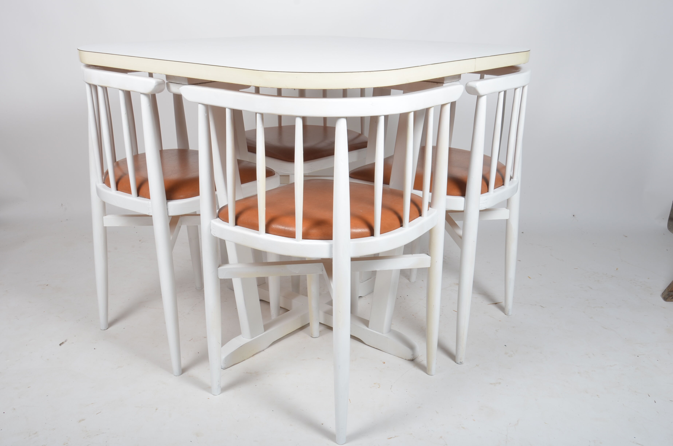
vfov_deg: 36.7
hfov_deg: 53.2
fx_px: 672
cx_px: 336
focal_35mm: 36
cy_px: 223
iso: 100
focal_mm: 24
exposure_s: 1/160
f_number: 11
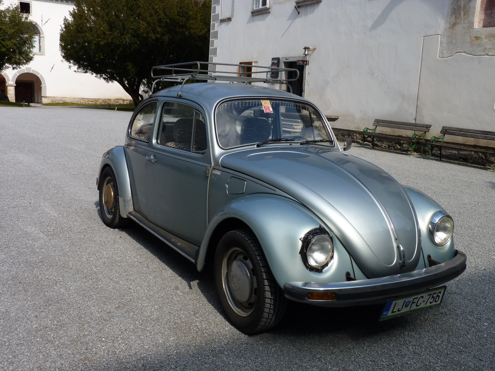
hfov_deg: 52.6
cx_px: 248
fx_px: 500
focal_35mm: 35
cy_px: 186
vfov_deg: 40.7
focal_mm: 6.2
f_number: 5.6
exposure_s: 1/250
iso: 80
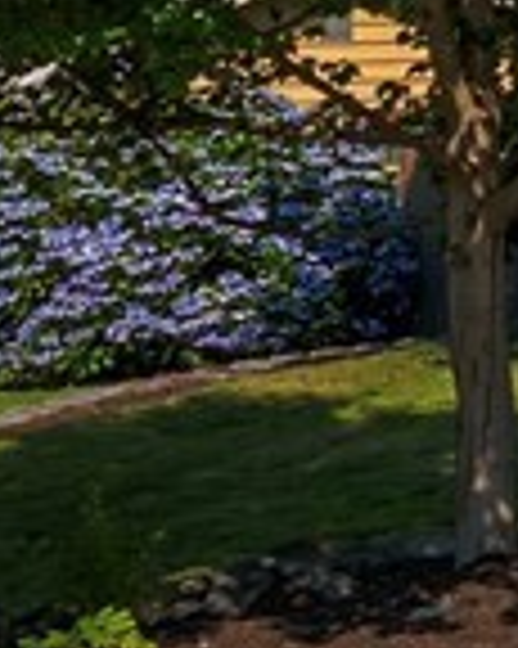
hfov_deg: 6.9
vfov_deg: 10.1
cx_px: 1827
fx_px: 3607
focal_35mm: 188
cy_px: -164
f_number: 5
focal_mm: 17
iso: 100
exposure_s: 1/320
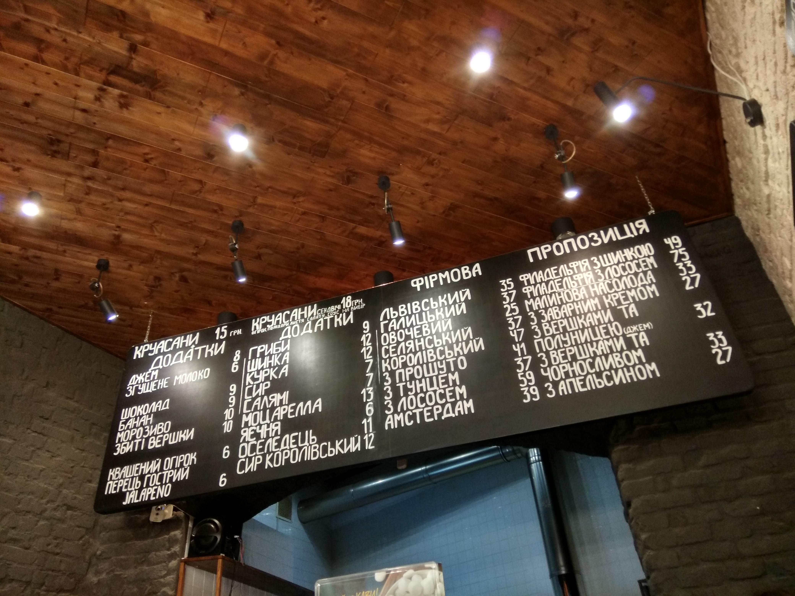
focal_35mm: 21
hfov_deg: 79.0
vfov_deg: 63.4
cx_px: 398
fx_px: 482
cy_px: 298
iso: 400
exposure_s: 1/30
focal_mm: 3.57
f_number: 2
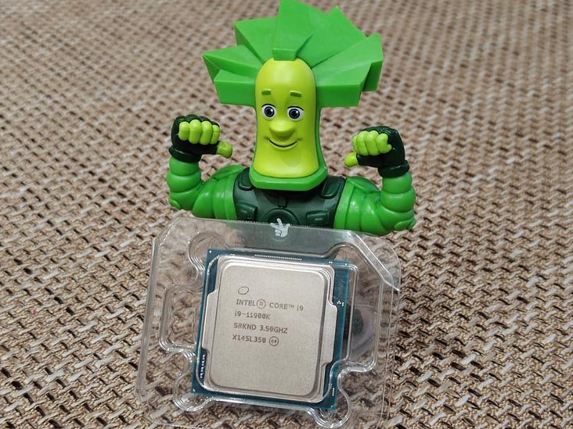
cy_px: 233
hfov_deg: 32.7
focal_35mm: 59
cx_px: 294
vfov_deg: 24.8
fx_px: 977
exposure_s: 1/50
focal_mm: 5.52
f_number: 1.9
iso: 1250
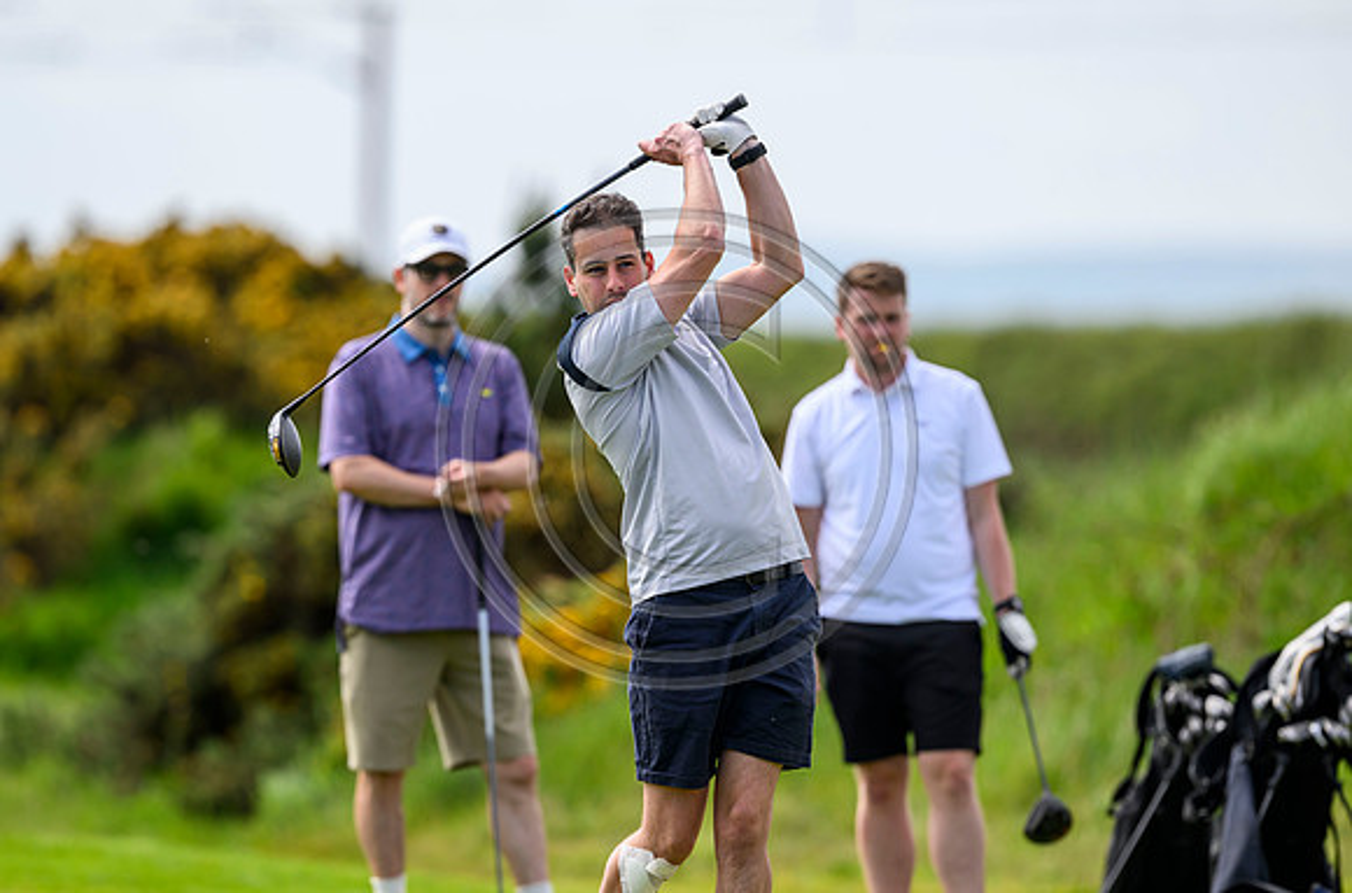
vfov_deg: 3.2
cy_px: 414
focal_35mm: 426
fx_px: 15953
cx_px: 634
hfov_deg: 4.9
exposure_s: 1/2500
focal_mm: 400
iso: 500
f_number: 4
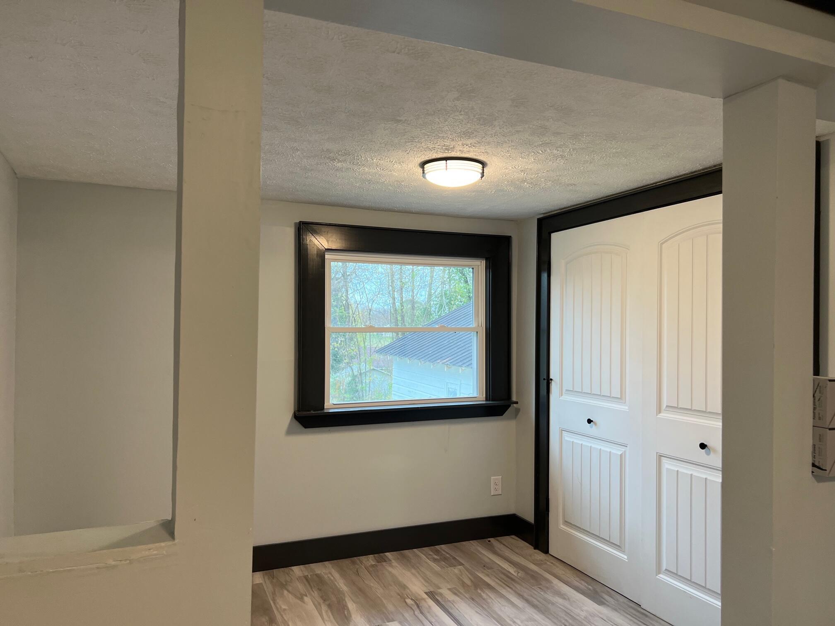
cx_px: 418
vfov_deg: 53.1
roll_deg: +0.2
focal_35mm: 26
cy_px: 313
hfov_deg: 67.3
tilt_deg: +1.4
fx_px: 627
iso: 80
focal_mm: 5.7
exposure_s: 1/60
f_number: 1.5
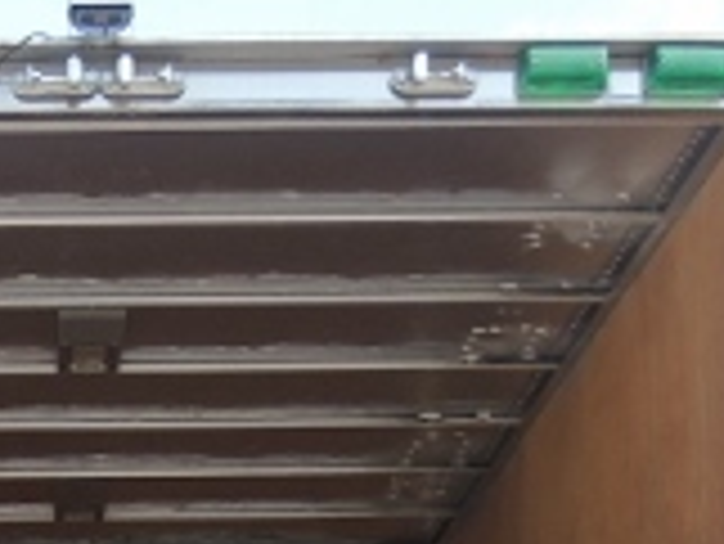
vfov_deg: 12.2
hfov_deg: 17.4
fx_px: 2323
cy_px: 994
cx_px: 36
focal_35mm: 111
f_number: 2
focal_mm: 6
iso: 80
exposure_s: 1/800
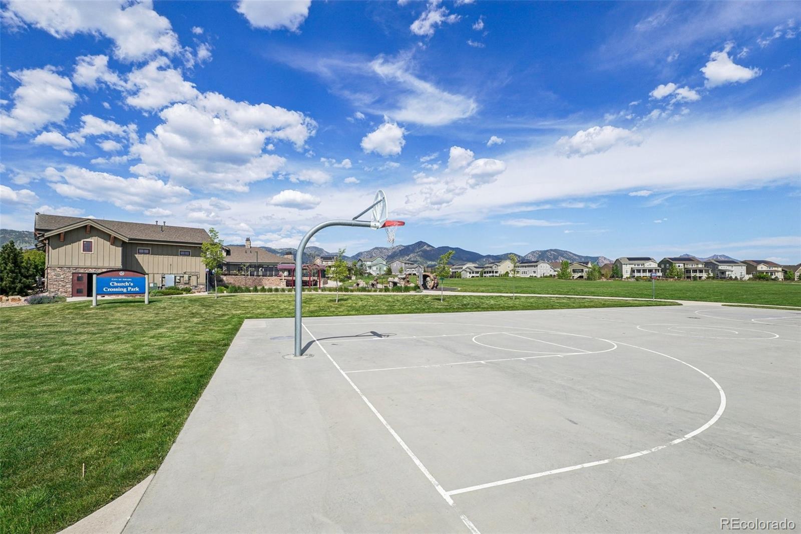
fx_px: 367
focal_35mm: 16
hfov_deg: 95.0
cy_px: 267
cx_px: 400
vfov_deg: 72.0
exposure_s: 1/750
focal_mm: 11
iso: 100
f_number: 8
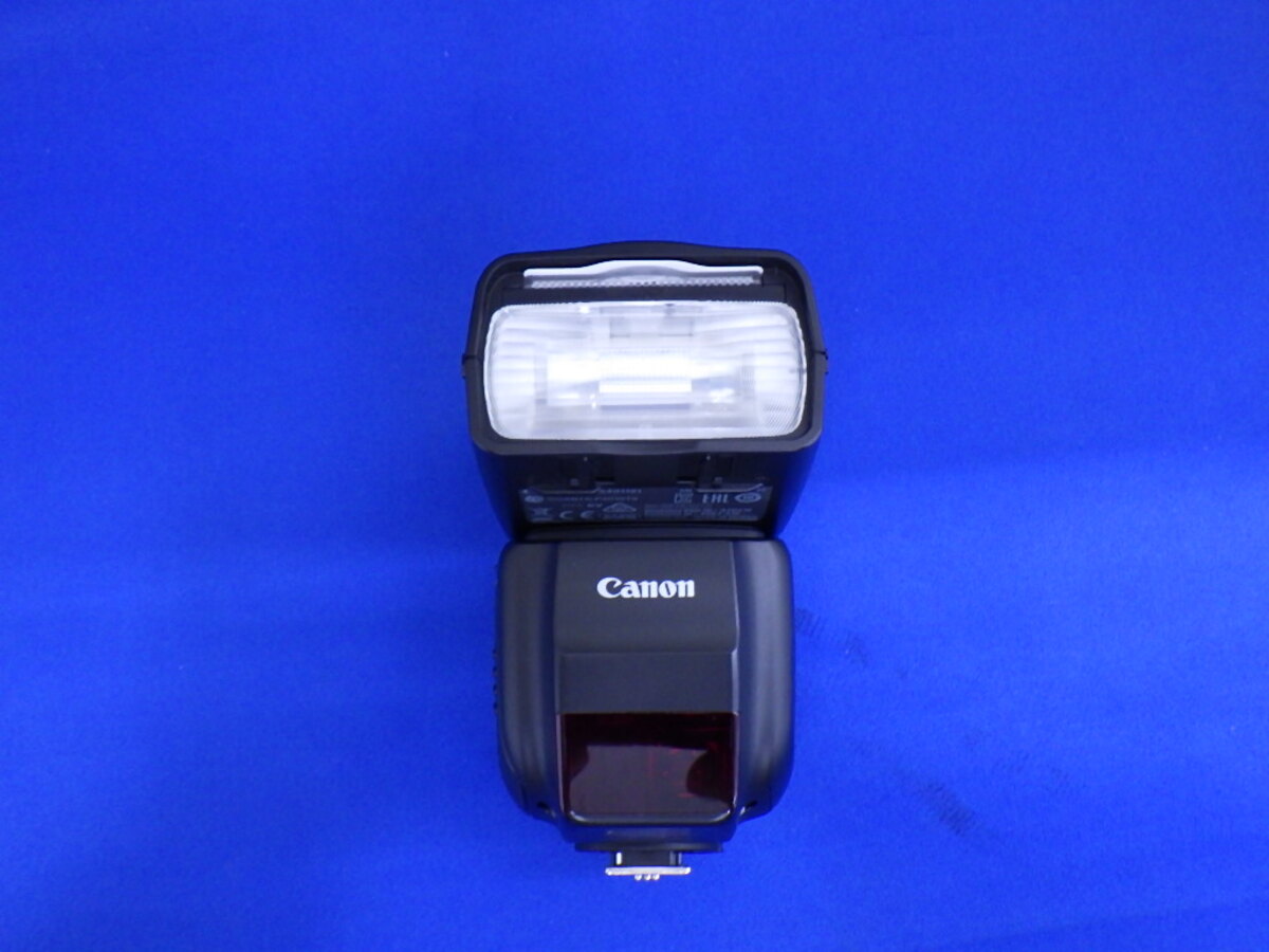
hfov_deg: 63.4
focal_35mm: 28
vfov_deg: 49.7
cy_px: 476
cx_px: 634
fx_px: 1026
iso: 640
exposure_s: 1/45
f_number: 3.5
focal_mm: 5
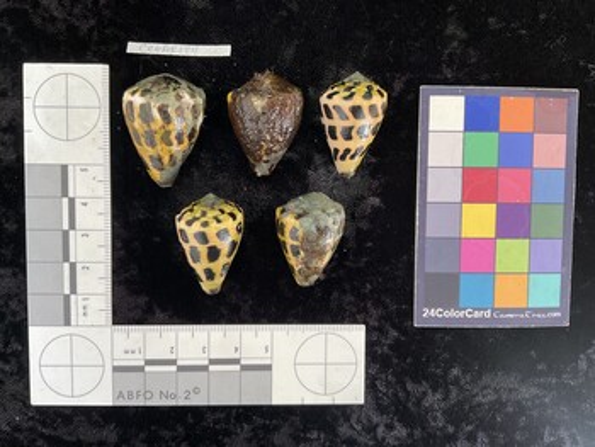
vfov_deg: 48.3
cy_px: 224
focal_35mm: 29
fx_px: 499
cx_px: 298
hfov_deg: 61.6
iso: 50
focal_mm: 3
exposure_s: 1/60
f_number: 1.8
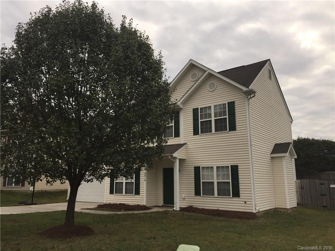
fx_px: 281
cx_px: 168
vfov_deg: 48.2
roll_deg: -0.4
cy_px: 126
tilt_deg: +10.6
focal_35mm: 29
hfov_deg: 61.7
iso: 40
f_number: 2.2
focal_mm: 4.15
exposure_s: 1/860
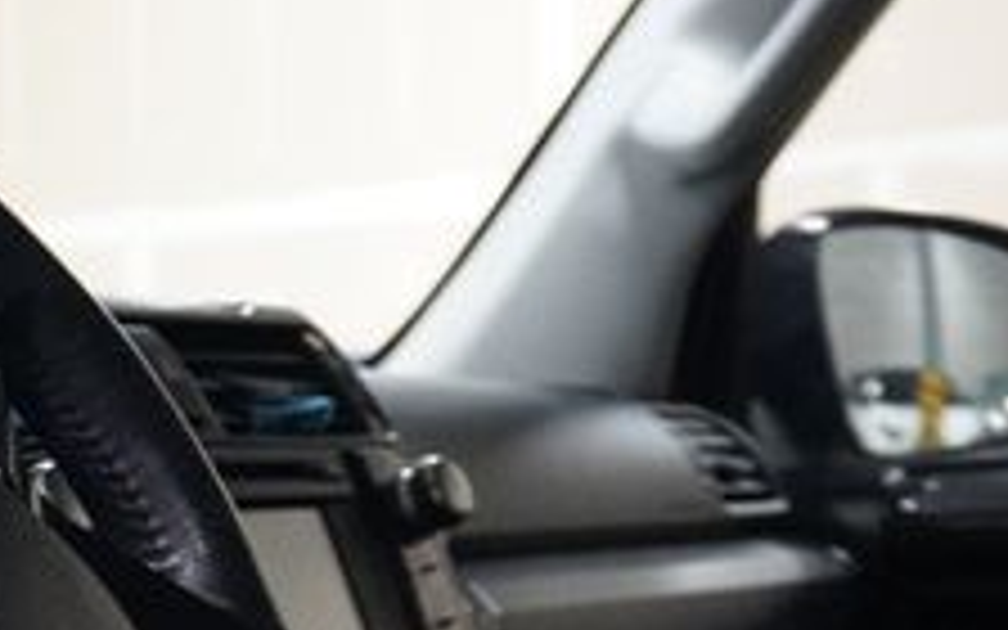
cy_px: 706
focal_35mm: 105
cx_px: -104
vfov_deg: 12.2
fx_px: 2884
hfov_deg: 19.0
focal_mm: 24
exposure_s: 1/60
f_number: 4.5
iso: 6400
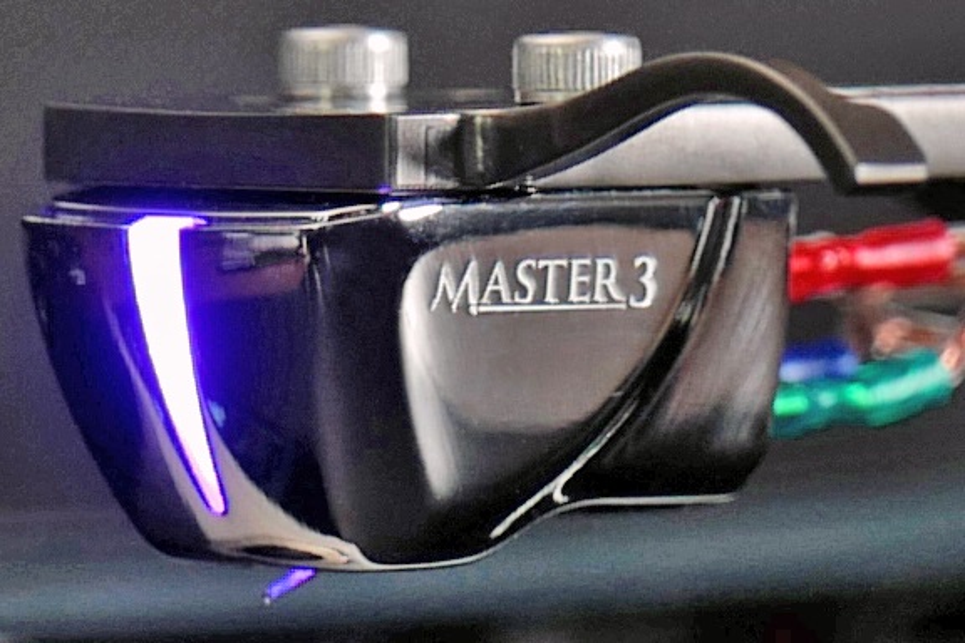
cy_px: 322
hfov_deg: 21.7
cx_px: 482
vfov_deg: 14.6
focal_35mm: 94
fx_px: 2520
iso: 200
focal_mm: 62
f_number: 4
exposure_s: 1/5
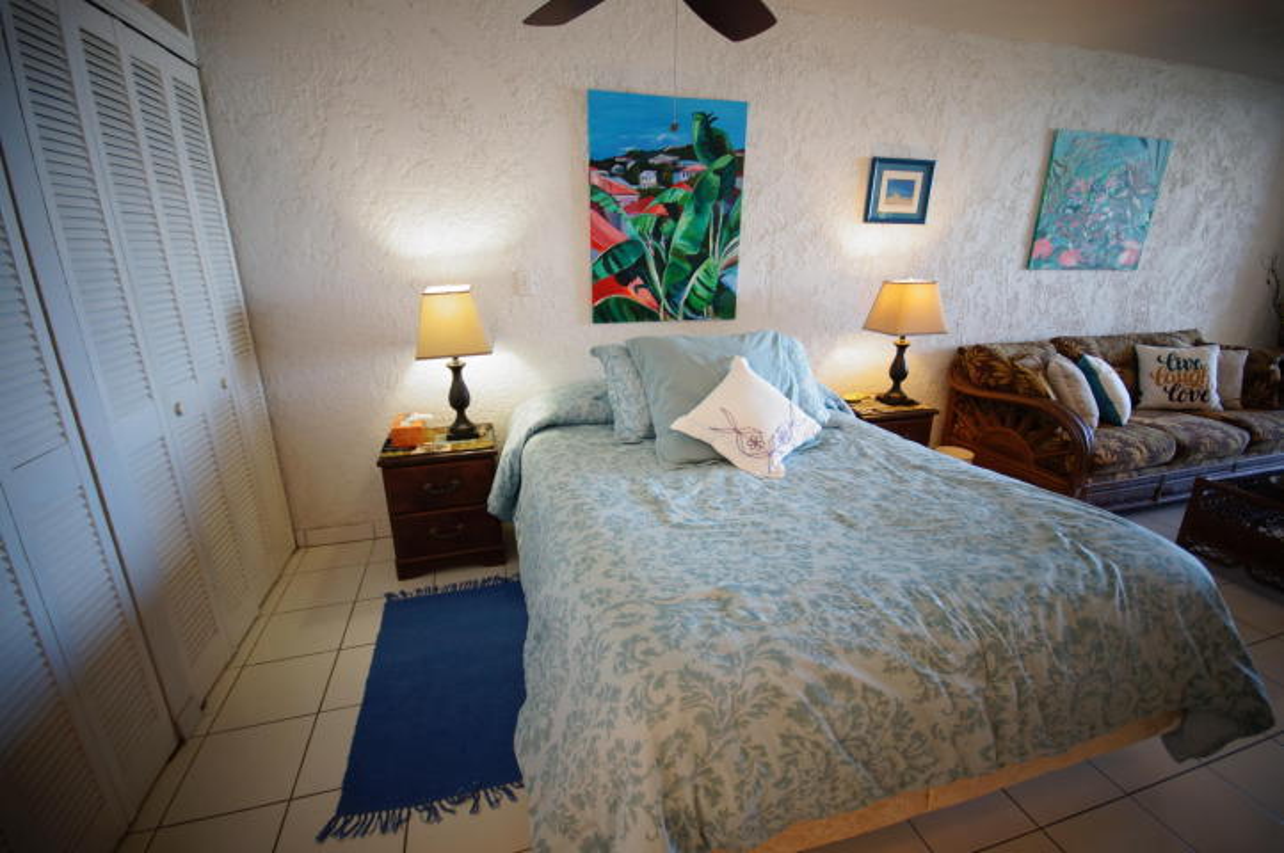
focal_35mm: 15
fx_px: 535
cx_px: 642
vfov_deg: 77.2
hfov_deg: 100.4
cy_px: 426
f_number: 4
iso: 500
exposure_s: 1/60
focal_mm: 10
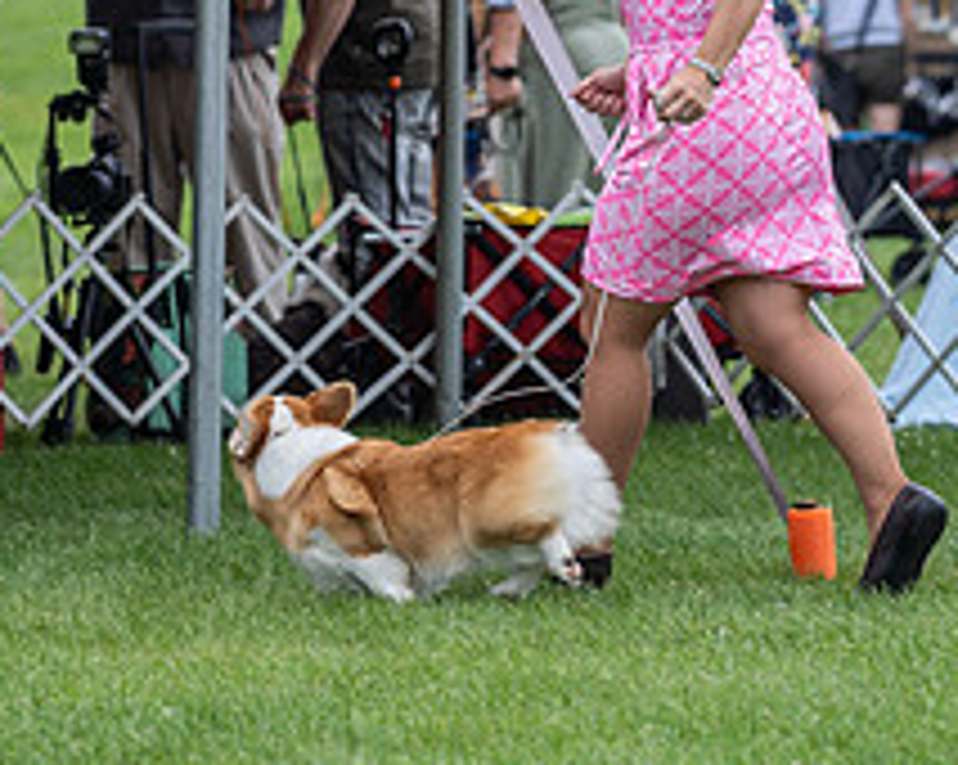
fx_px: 9433
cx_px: 376
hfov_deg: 5.8
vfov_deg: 4.6
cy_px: -63
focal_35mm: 333
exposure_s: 1/640
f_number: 3.5
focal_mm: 112
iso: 100
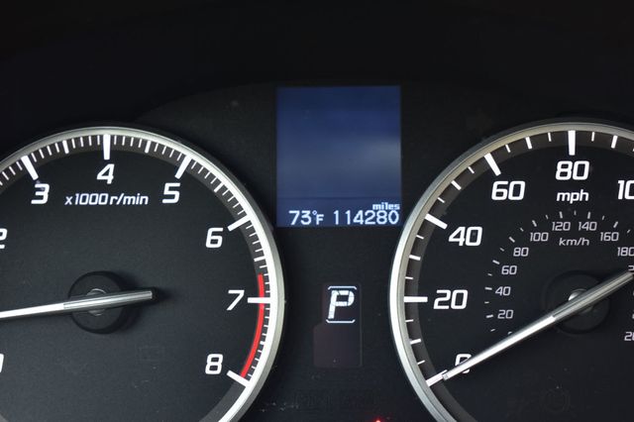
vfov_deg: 18.9
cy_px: 211
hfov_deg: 28.1
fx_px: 1267
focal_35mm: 72
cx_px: 317
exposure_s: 1/15
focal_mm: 48
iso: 400
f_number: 6.3
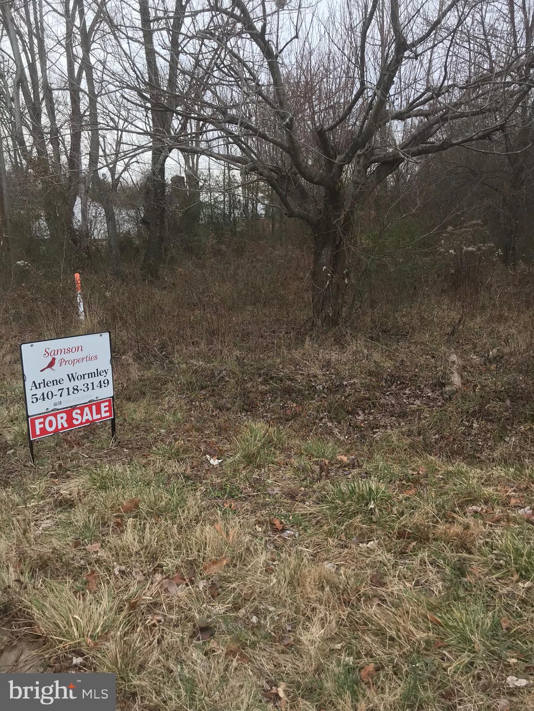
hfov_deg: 49.7
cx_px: 267
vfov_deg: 63.4
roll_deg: +1.2
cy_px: 356
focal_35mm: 28
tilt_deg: -8.5
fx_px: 576
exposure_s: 1/60
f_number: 1.8
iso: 20
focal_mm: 3.99
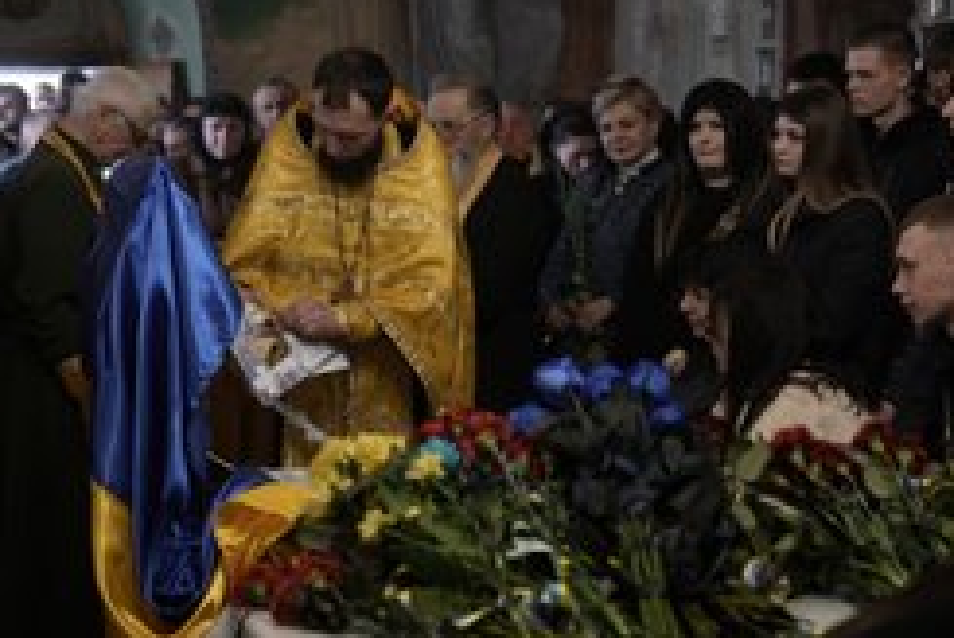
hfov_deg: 23.0
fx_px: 2335
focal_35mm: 88
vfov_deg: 15.6
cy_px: 309
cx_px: 592
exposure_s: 1/60
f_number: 2.8
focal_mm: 54
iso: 1600
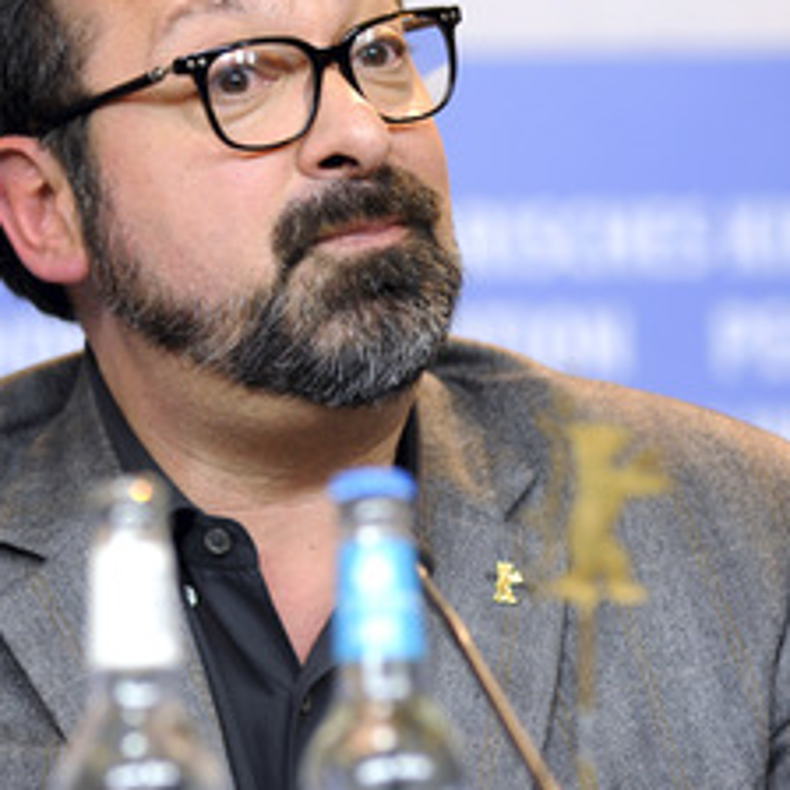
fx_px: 6403
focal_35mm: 248
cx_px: 268
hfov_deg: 7.1
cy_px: 289
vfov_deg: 7.1
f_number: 4
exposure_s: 1/200
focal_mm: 145
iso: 1250
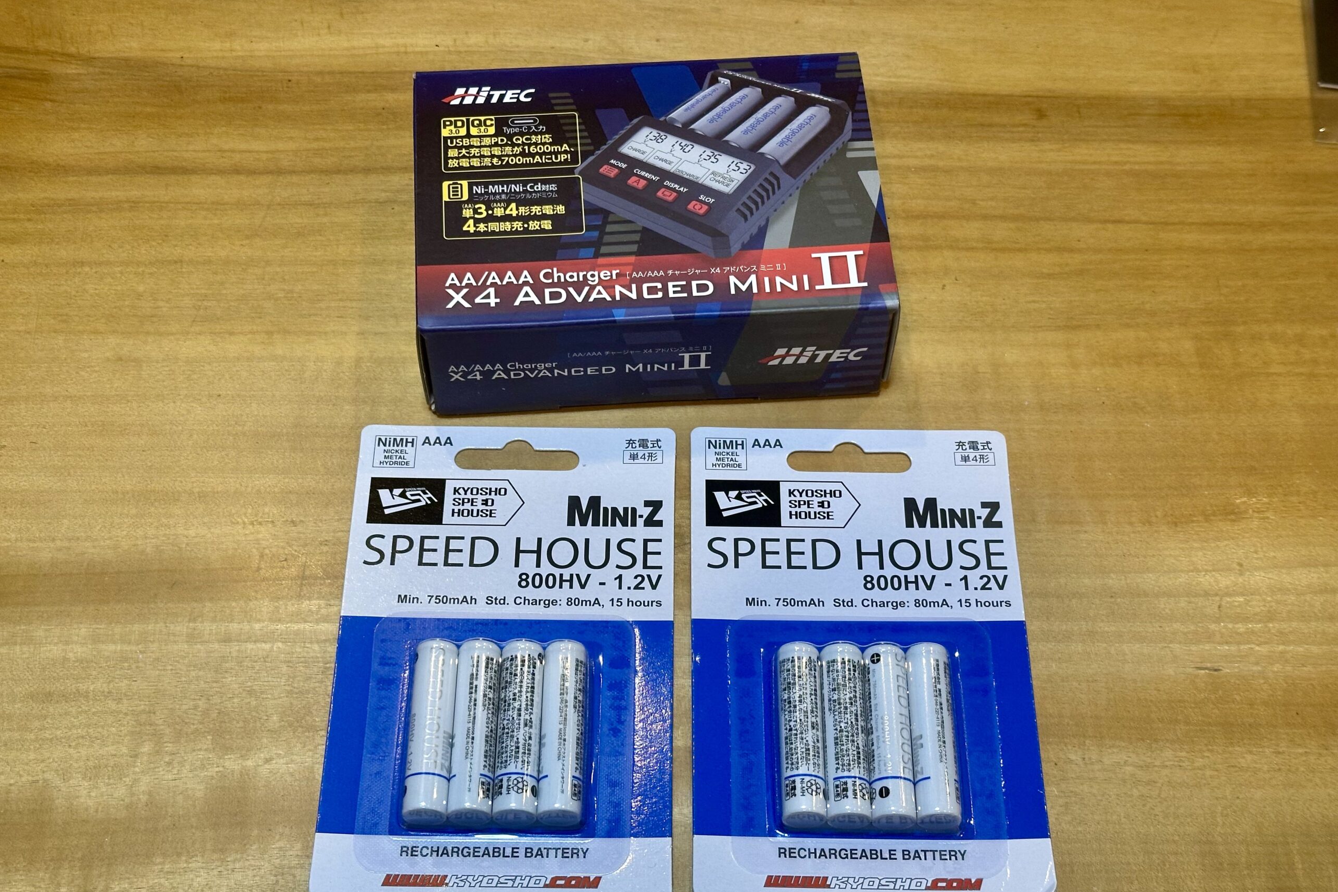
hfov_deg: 39.6
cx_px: 668
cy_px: 485
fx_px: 1858
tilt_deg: -59.6
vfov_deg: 27.0
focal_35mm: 50
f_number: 1.78
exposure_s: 1/50
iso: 80
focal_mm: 6.86
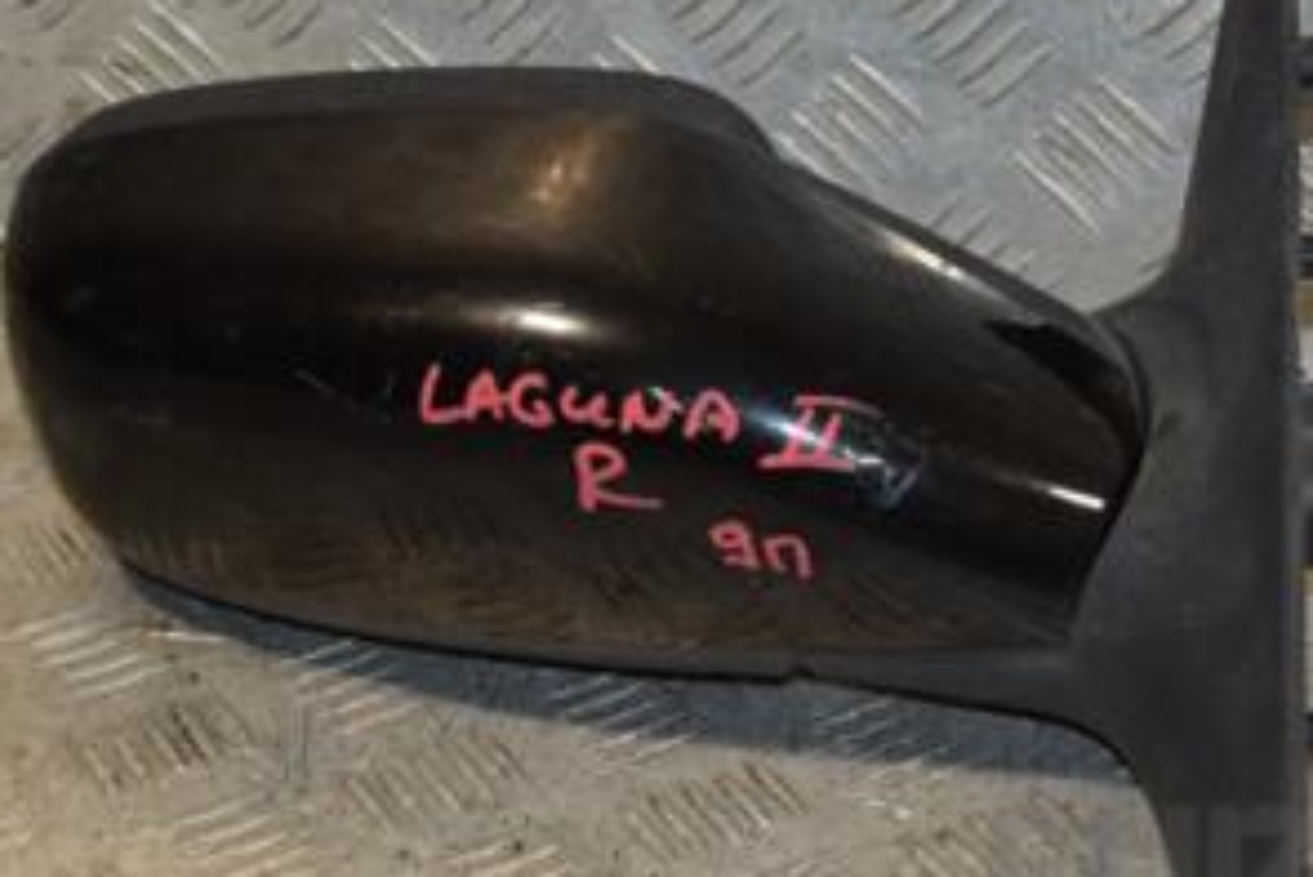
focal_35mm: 128
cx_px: 904
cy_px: 280
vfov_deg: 10.7
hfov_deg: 16.0
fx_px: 4671
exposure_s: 1/200
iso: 800
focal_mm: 42
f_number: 5
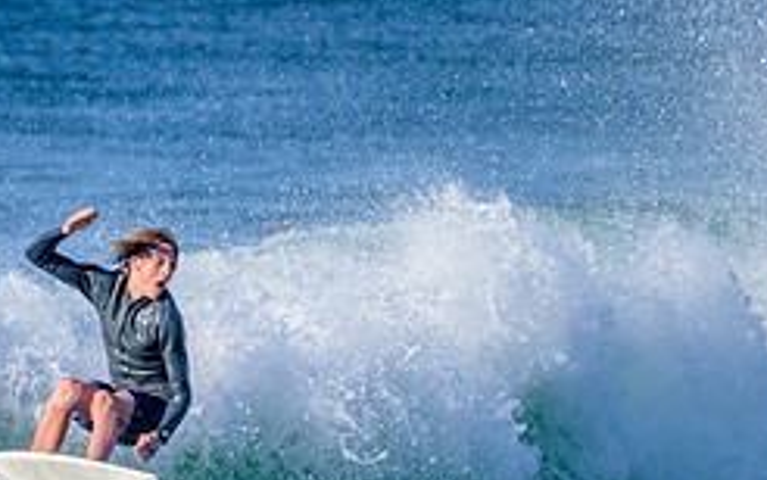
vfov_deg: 0.7
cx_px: 65
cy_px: 525
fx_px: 40132
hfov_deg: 1.1
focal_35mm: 1919
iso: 800
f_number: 11
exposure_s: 1/2000
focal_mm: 800
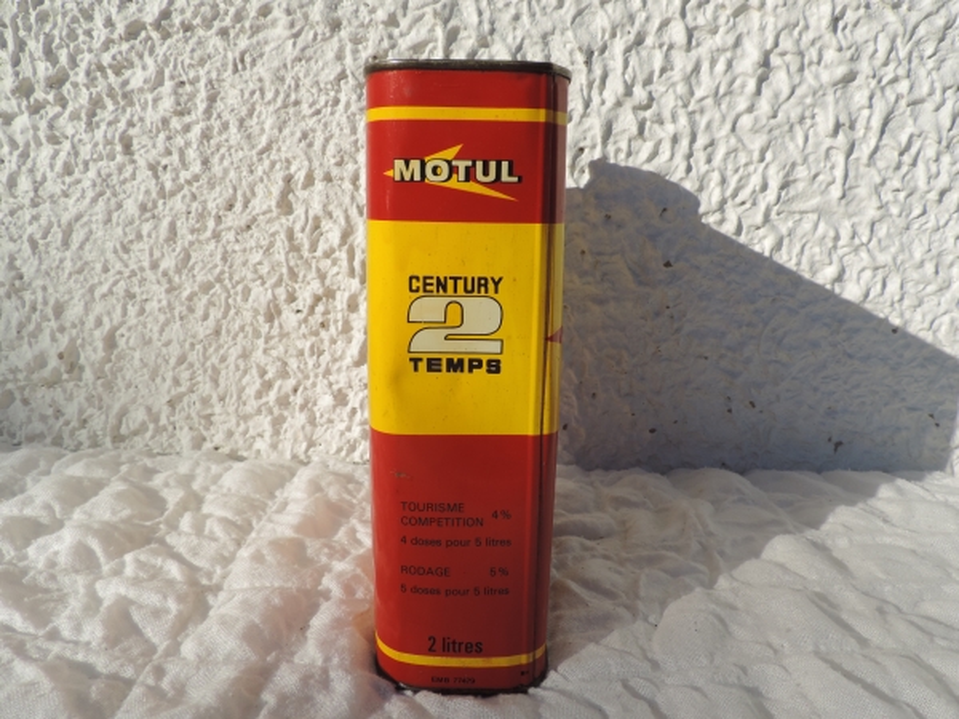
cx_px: 480
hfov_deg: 71.6
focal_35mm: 24
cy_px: 360
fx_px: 665
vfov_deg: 56.8
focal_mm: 4.3
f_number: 3.7
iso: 80
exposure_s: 1/1250
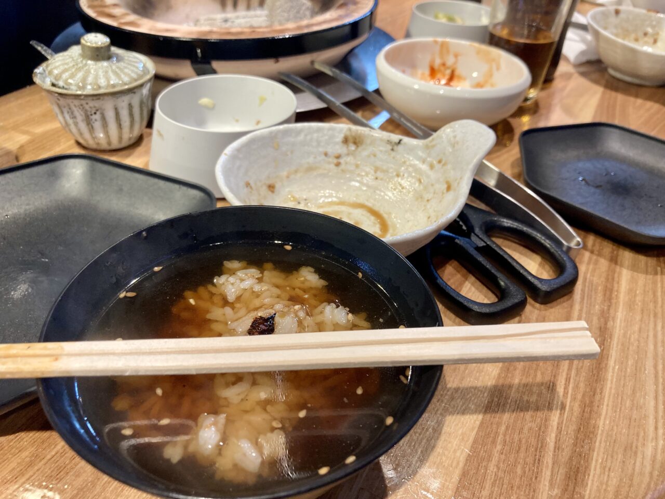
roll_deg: -5.2
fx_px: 538
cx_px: 332
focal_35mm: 28
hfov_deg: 63.4
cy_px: 250
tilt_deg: -37.5
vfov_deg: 49.7
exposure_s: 1/50
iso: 80
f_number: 1.8
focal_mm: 3.99
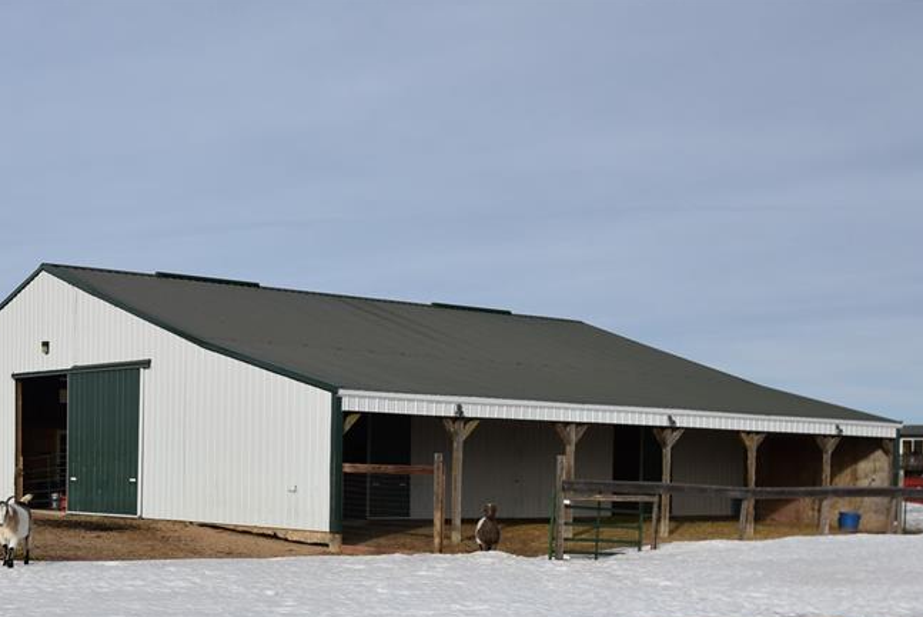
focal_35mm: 57
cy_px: 483
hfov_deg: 34.6
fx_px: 1462
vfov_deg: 23.5
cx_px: 274
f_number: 8
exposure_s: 1/500
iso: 280
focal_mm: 24
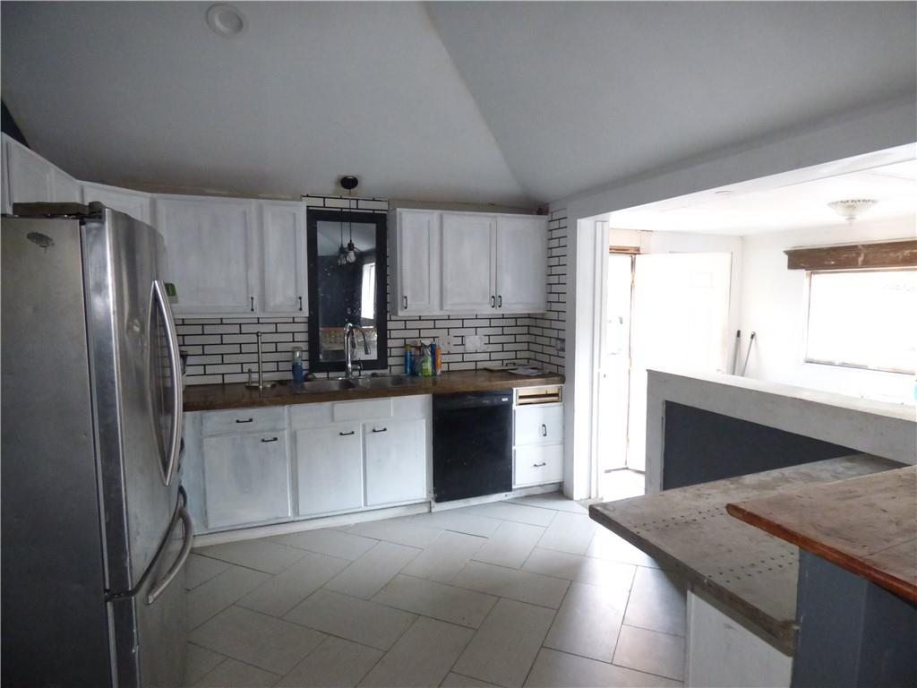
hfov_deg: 81.7
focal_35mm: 20
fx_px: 530
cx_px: 458
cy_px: 344
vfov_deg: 66.0
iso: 800
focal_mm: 3.58
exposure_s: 1/30
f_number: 2.8
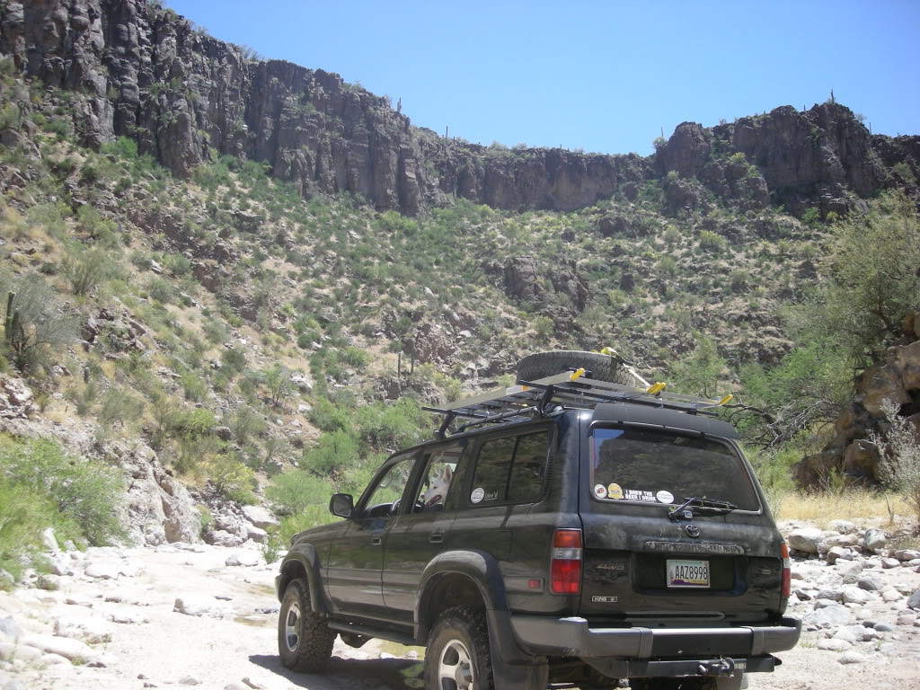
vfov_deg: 40.7
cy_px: 345
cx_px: 460
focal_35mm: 35
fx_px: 930
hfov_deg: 52.6
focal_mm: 5.7
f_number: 2.8
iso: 50
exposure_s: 1/402
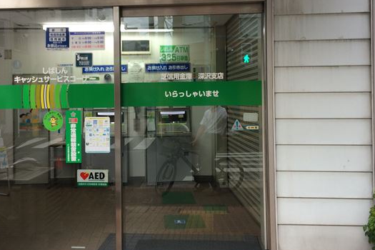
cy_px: 98
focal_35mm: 46
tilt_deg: -2.8
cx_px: 163
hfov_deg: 42.7
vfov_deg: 29.2
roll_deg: +0.9
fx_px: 479
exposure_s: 1/60
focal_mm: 4.15
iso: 50
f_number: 2.2
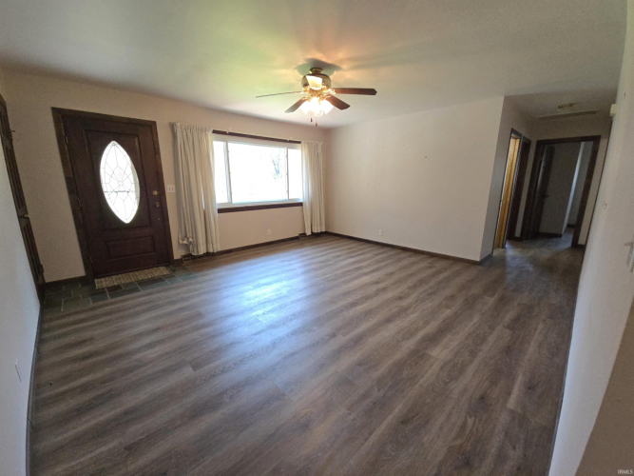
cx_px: 317
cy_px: 238
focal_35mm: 13
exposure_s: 1/60.2
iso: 160
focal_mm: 2.2
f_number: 2.2
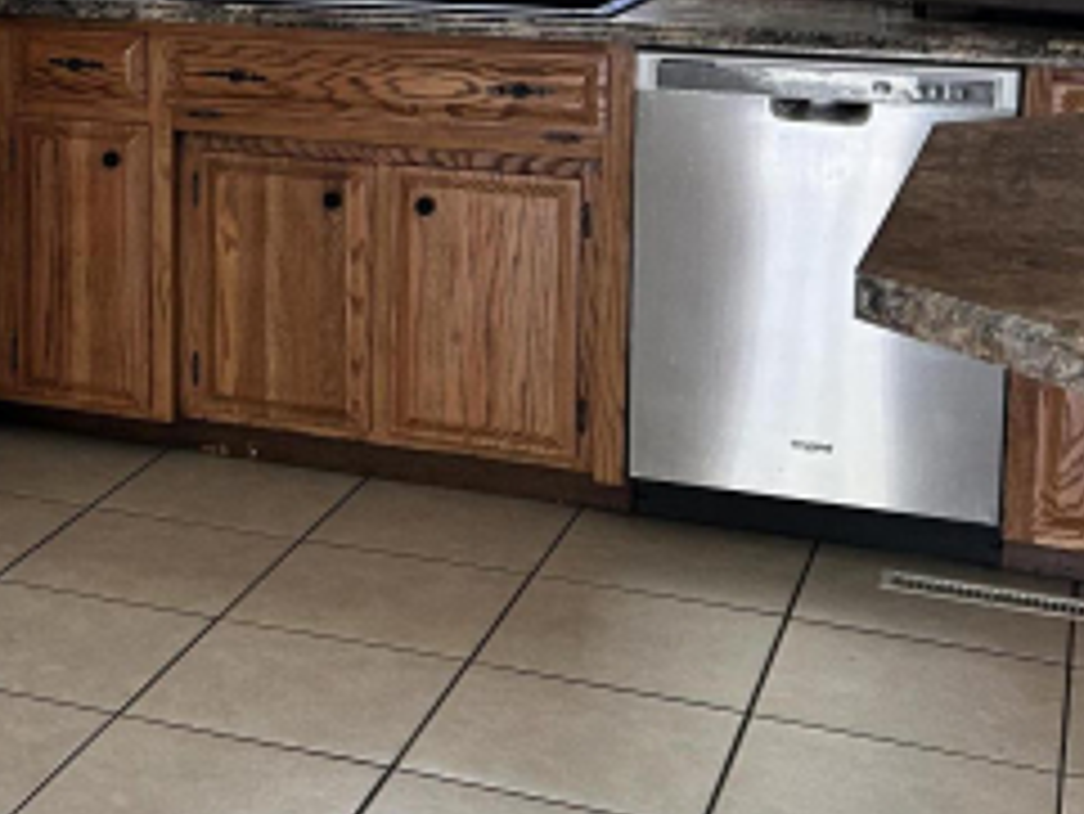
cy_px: 13
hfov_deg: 25.6
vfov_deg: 19.9
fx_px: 2256
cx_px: -7
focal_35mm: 72
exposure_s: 1/60
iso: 250
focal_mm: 5.7
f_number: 1.5
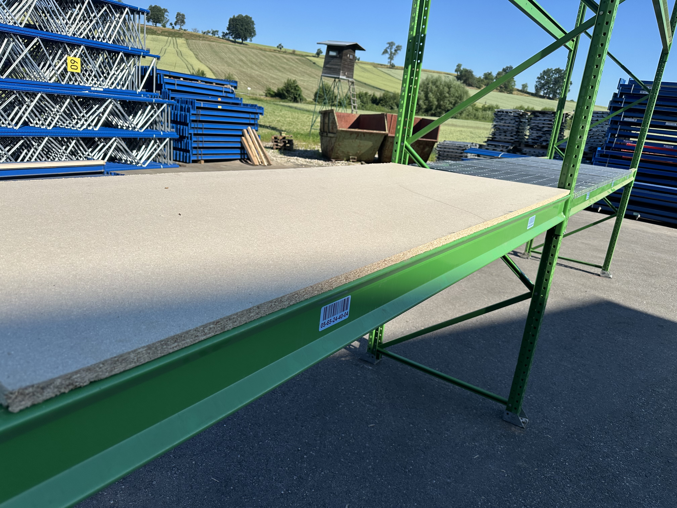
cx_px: 338
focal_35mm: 24
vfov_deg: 56.8
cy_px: 254
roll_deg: -6.3
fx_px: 469
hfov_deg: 71.6
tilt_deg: -17.9
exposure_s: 1/5000
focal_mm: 6.86
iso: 80
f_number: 1.78
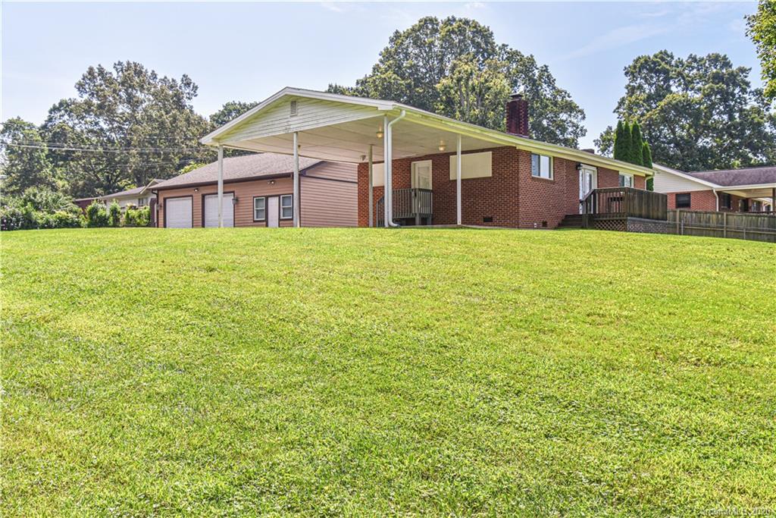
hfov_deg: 55.8
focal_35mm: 34
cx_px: 388
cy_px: 259
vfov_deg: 38.9
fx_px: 733
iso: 1000
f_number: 10
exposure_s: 1/400
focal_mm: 34
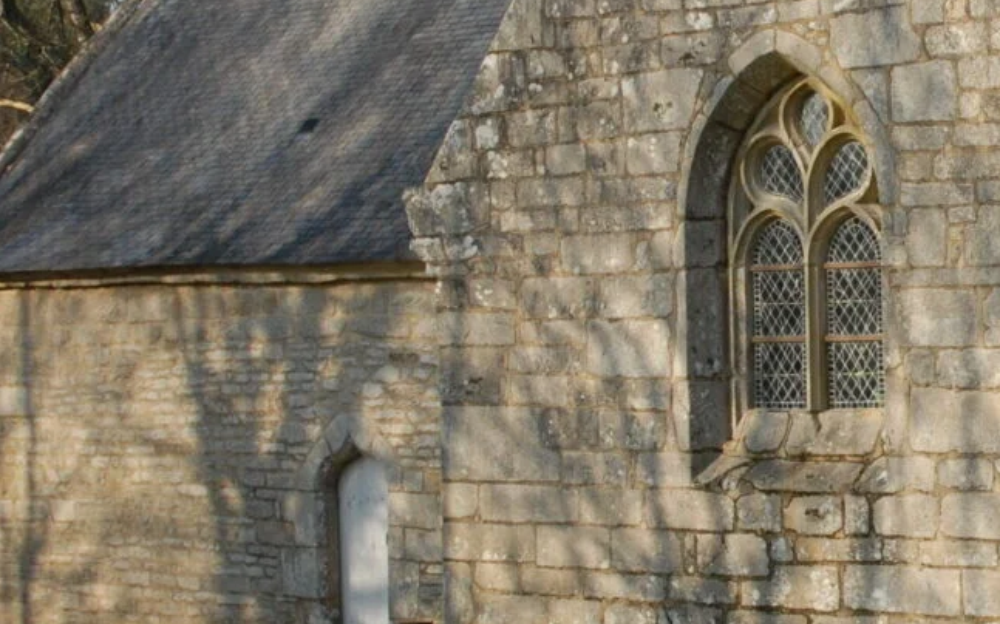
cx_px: 1025
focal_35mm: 100
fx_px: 2725
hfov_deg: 20.1
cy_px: 260
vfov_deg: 13.1
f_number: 6.3
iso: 100
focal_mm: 22
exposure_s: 1/160
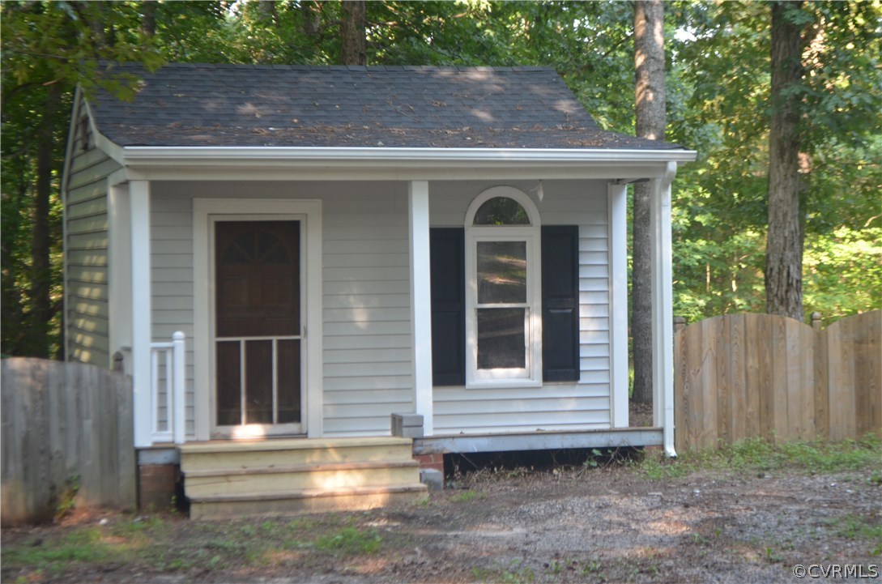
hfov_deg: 24.7
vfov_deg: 16.5
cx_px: 441
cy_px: 292
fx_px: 2017
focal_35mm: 82
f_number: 5.6
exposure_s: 1/60
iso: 500
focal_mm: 55
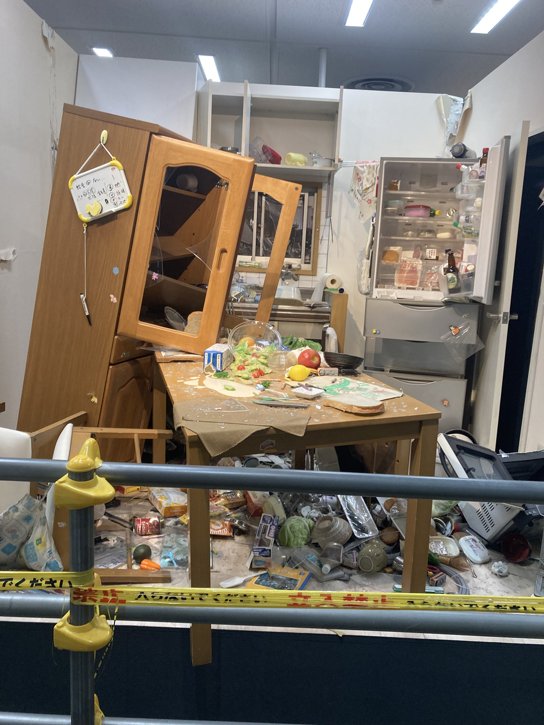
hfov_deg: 49.7
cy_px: 362
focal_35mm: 28
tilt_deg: -11.4
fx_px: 587
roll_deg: -2.9
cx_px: 272
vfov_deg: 63.4
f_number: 1.8
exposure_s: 1/50
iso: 100
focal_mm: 3.99
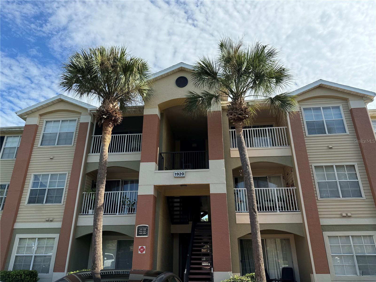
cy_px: 141
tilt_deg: +22.1
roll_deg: +1.1
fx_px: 261
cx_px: 188
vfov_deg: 56.8
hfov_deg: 71.6
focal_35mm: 24
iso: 80
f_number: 1.78
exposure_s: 1/2833
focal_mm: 6.76
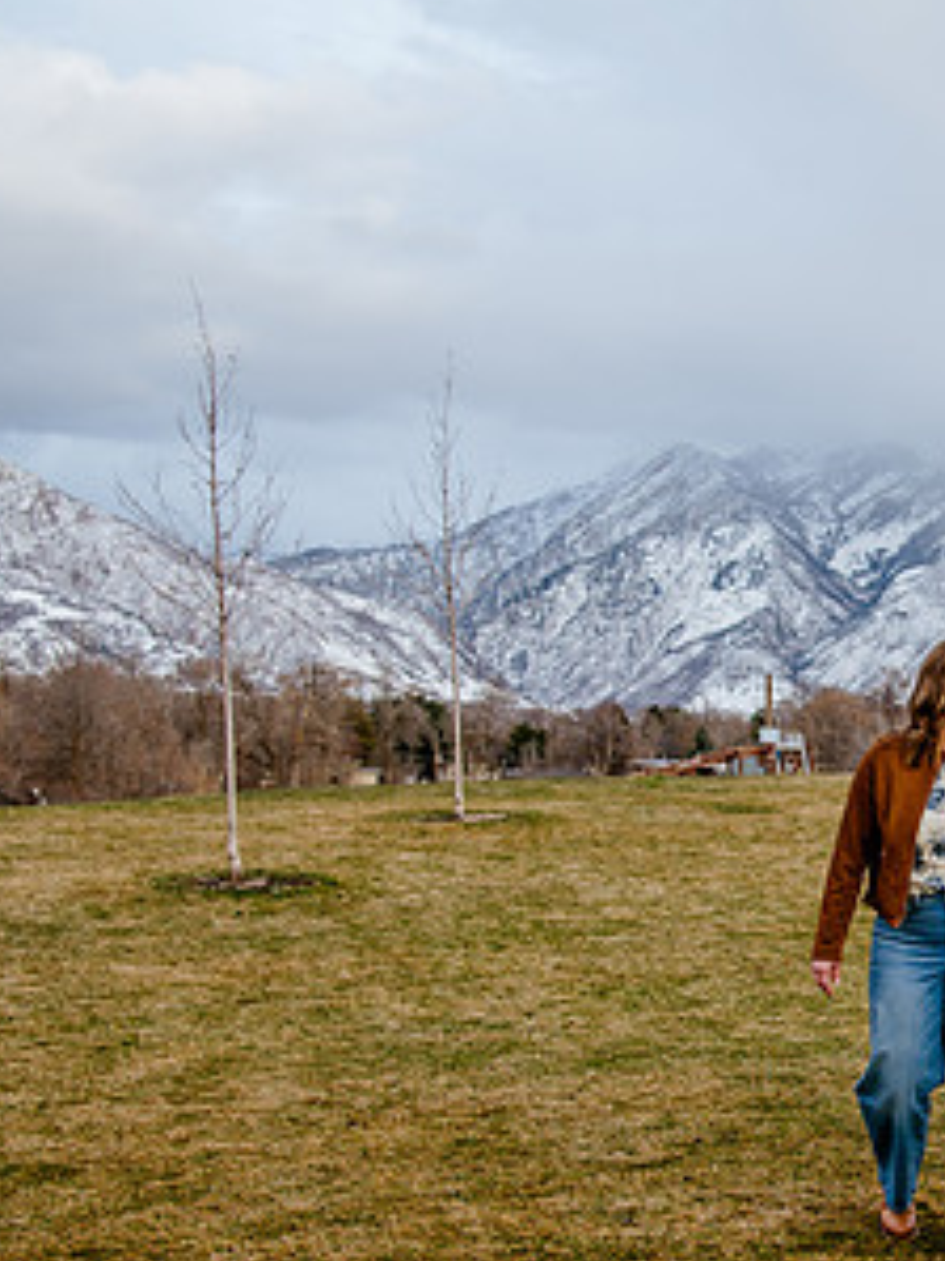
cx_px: 958
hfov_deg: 21.4
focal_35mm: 66
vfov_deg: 29.3
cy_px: 780
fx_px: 2404
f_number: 4.5
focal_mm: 34
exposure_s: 1/320
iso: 400
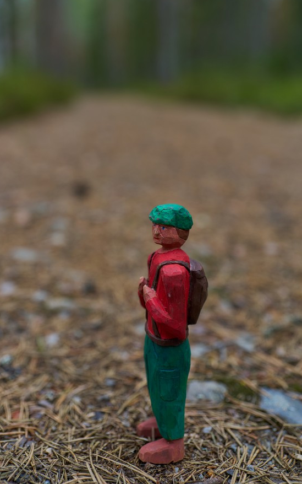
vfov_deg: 50.4
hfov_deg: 32.8
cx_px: 138
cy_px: 231
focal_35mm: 39
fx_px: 513
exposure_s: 1/160
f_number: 2.8
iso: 100
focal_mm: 35
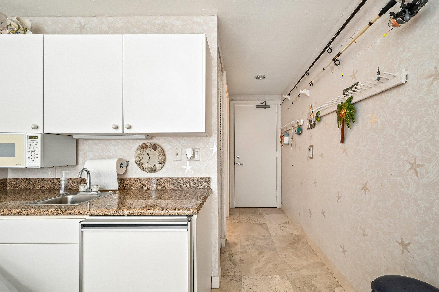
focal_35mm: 15
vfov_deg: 77.2
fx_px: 183
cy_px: 156
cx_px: 228
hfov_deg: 100.3
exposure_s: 1/60
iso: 2500
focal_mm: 14
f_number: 8
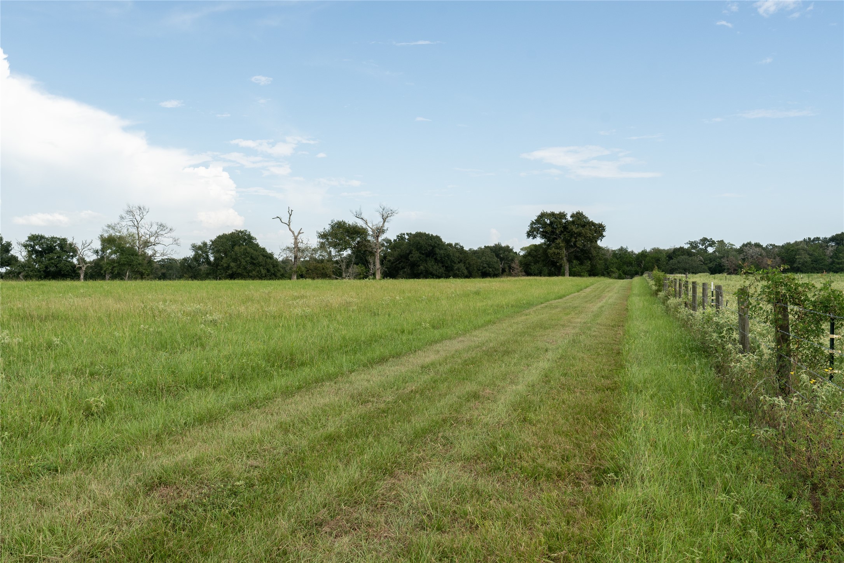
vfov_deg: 36.9
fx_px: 844
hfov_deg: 53.1
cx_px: 422
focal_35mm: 36
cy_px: 282
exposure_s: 1/125
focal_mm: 24
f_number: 11
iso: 200
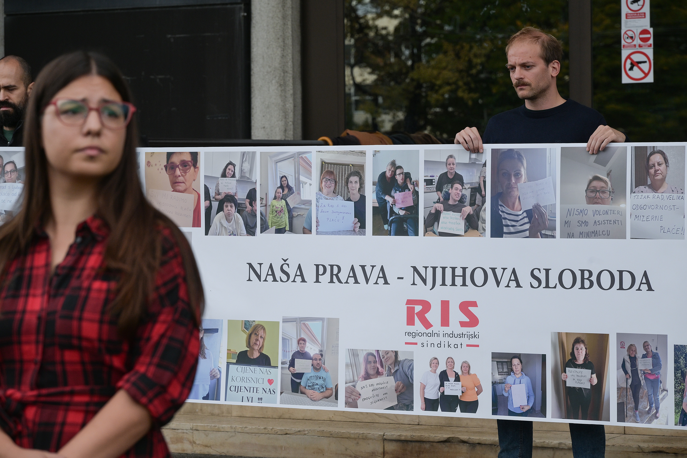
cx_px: 344
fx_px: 2290
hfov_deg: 17.1
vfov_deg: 11.4
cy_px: 229
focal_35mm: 120
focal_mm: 120
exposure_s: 1/500
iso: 500
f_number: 8
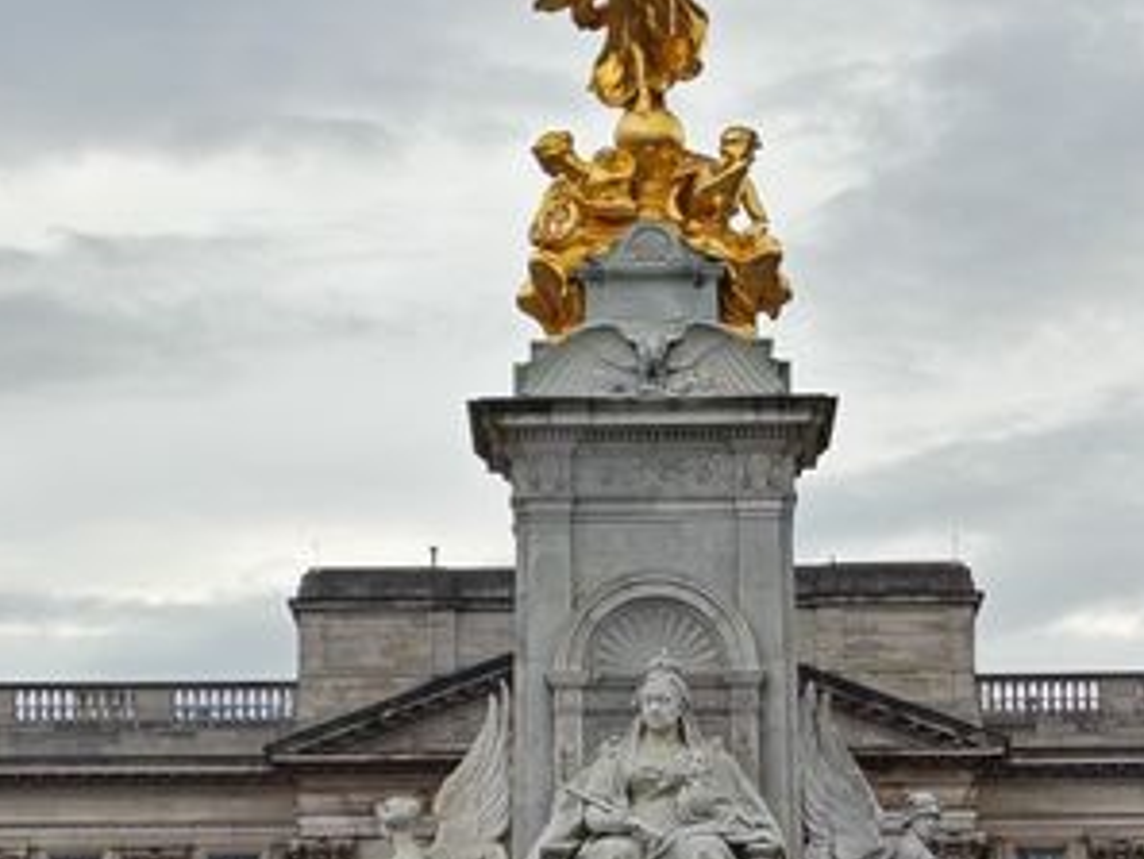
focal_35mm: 198
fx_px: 6546
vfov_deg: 7.4
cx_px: 632
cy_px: 1071
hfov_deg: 10.0
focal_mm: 5.4
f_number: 1.6
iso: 50
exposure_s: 1/1100
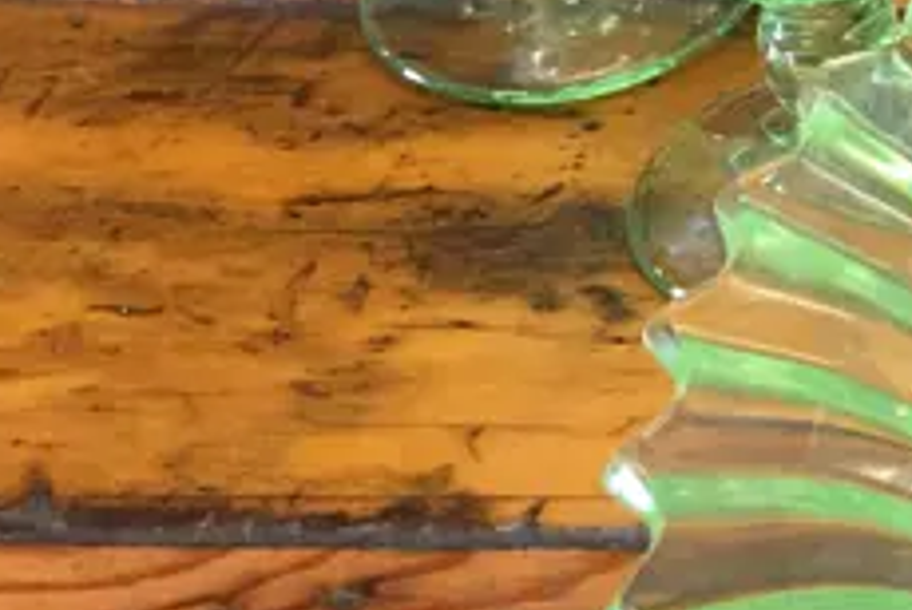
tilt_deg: -28.7
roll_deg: -1.3
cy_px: -376
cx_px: 1860
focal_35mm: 134
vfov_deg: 9.9
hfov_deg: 13.1
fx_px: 3399
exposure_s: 1/17
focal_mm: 4.15
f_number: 2.2
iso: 64
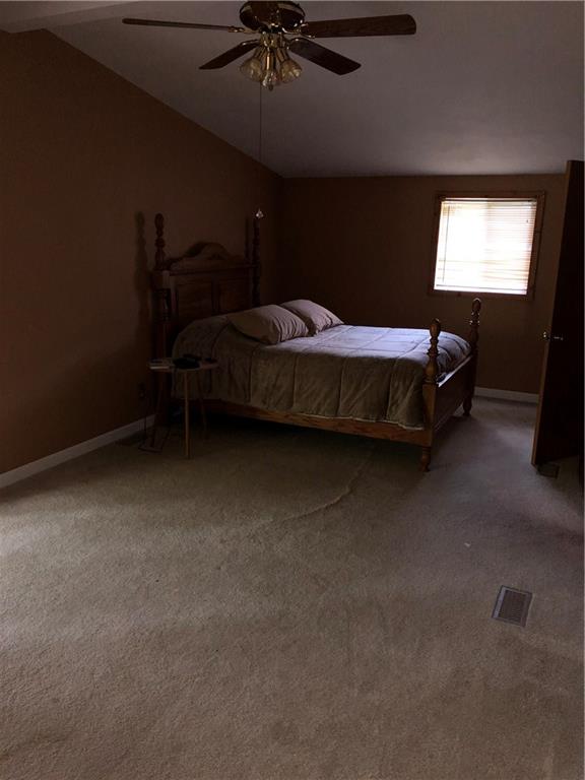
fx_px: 631
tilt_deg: -14.5
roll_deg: -1.1
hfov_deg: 49.7
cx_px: 292
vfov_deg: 63.4
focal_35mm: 28
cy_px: 390
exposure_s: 1/40
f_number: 1.8
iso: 80
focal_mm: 4
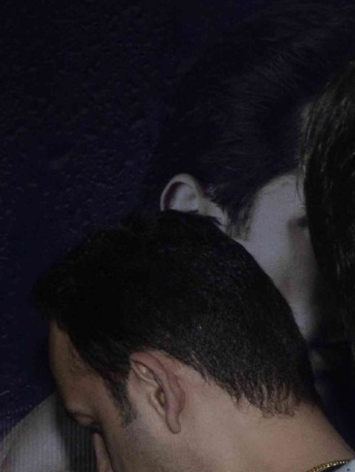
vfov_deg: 9.2
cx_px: 1081
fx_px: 2924
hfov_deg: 6.3
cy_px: 447
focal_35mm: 214
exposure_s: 1/200
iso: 800
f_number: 13
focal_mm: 32
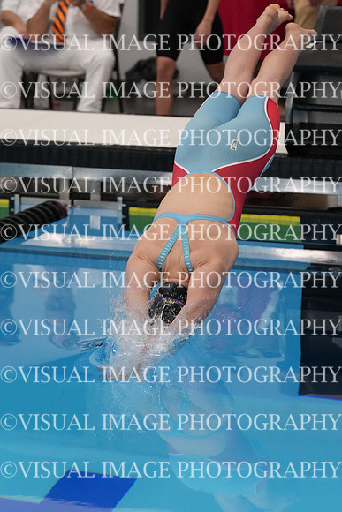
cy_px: 256
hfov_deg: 8.8
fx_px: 2222
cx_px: 171
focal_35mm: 156
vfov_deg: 13.2
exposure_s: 1/1250
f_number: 4
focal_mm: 104
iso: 6400
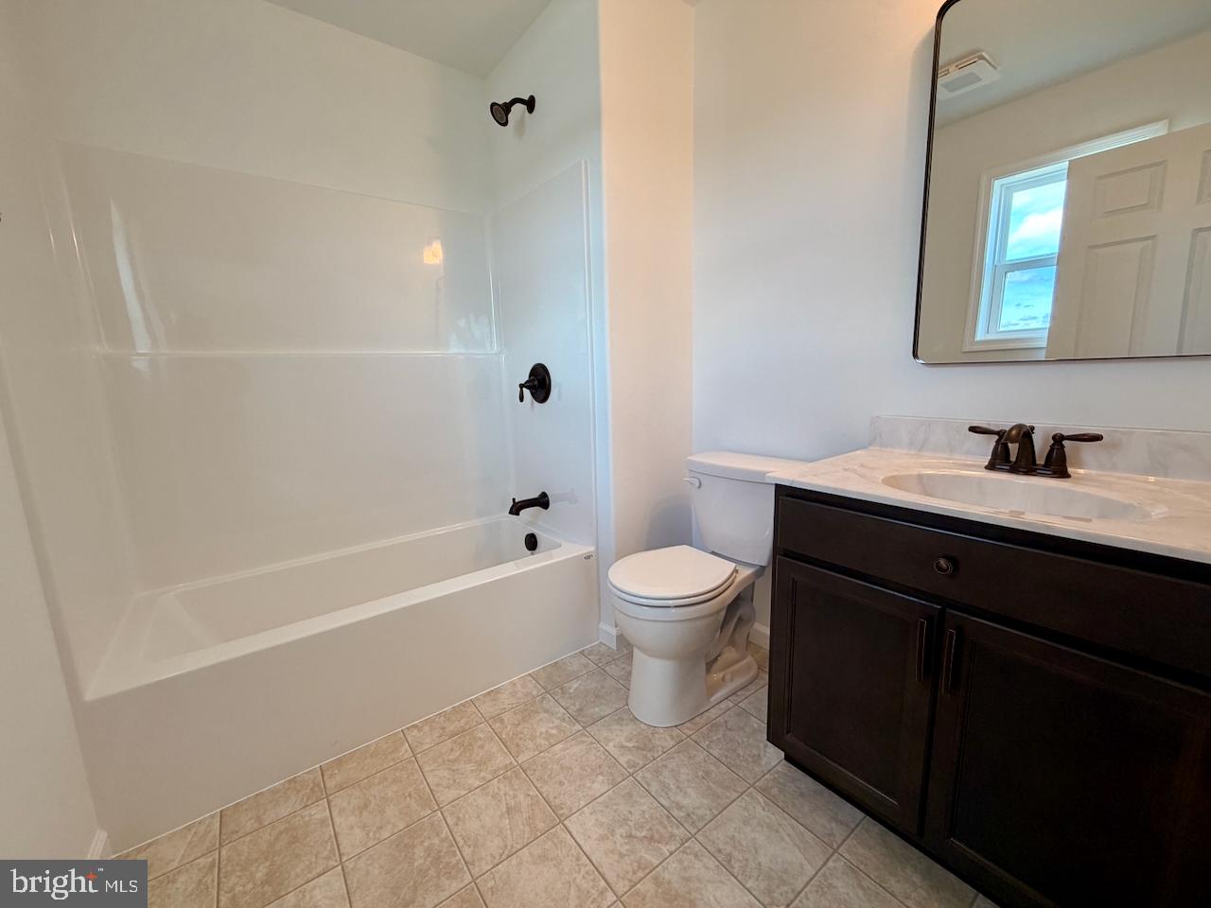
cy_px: 454
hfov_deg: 102.1
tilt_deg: -10.3
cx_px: 606
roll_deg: +1.6
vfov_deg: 85.7
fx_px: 490
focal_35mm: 14
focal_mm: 2.22
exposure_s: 1/121
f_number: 2.2
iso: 125
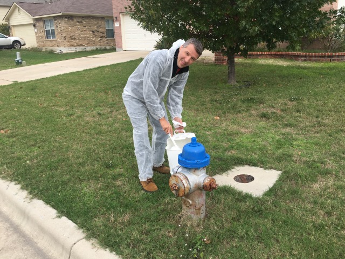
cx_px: 172
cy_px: 130
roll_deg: +1.5
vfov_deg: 48.2
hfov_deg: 61.7
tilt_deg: -17.0
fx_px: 289
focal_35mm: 29
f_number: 2.2
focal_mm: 4.15
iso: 25
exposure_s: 1/635
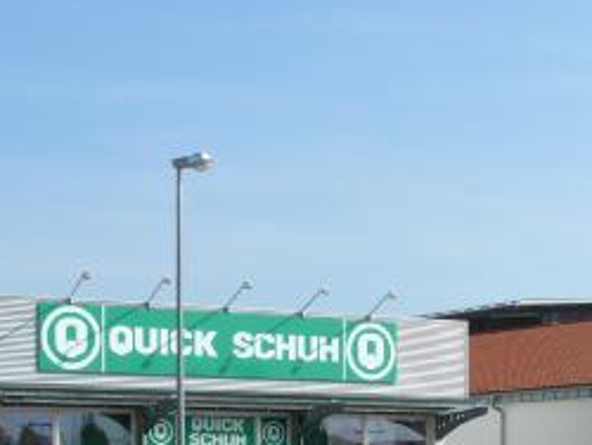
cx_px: 478
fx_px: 1678
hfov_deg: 19.8
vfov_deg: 14.5
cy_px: 574
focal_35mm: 98
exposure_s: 1/500
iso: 100
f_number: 5.6
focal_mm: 7.4
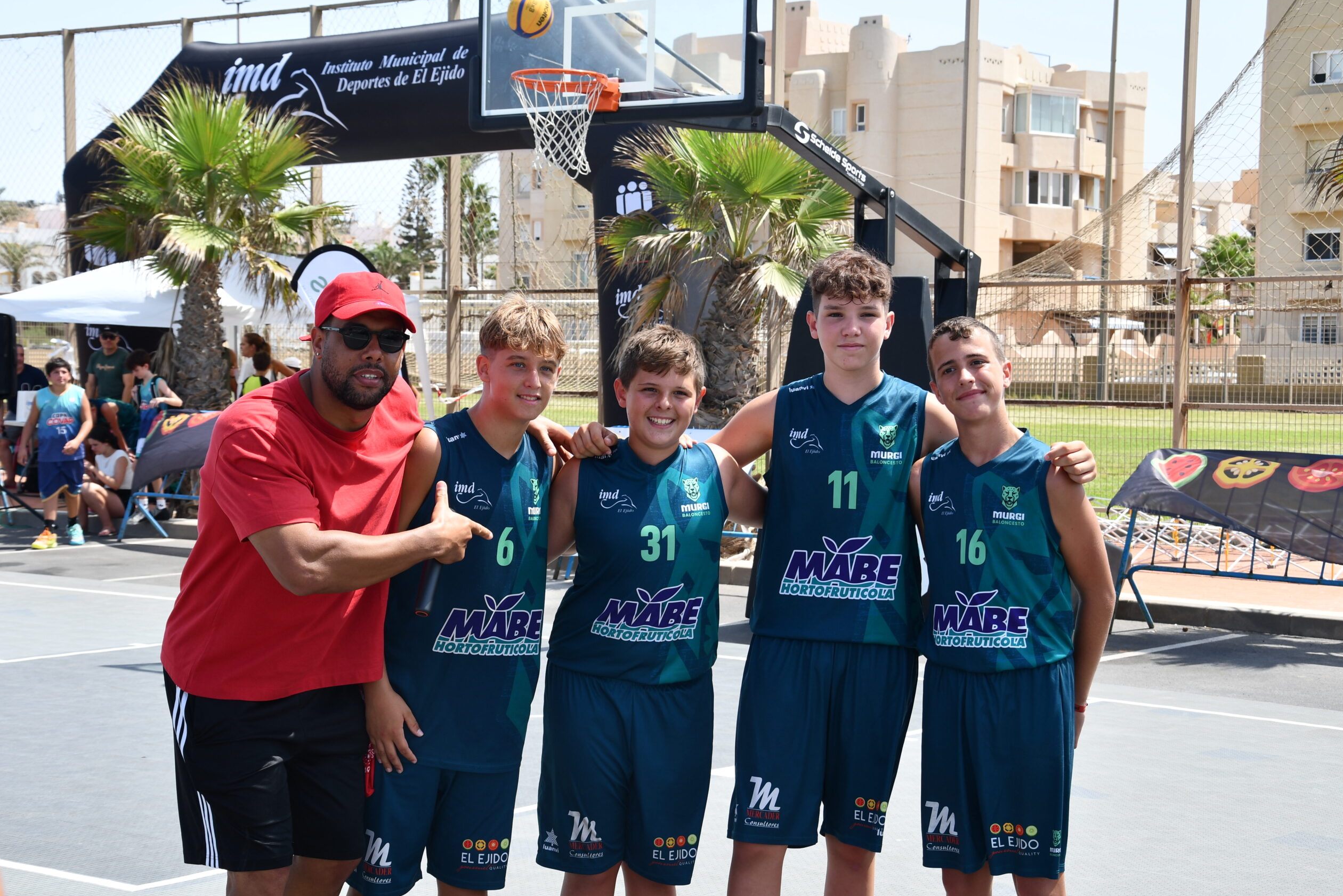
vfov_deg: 21.2
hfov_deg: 31.4
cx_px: 665
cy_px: 442
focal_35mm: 64
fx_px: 2387
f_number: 8
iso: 125
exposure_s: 1/250
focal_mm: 42
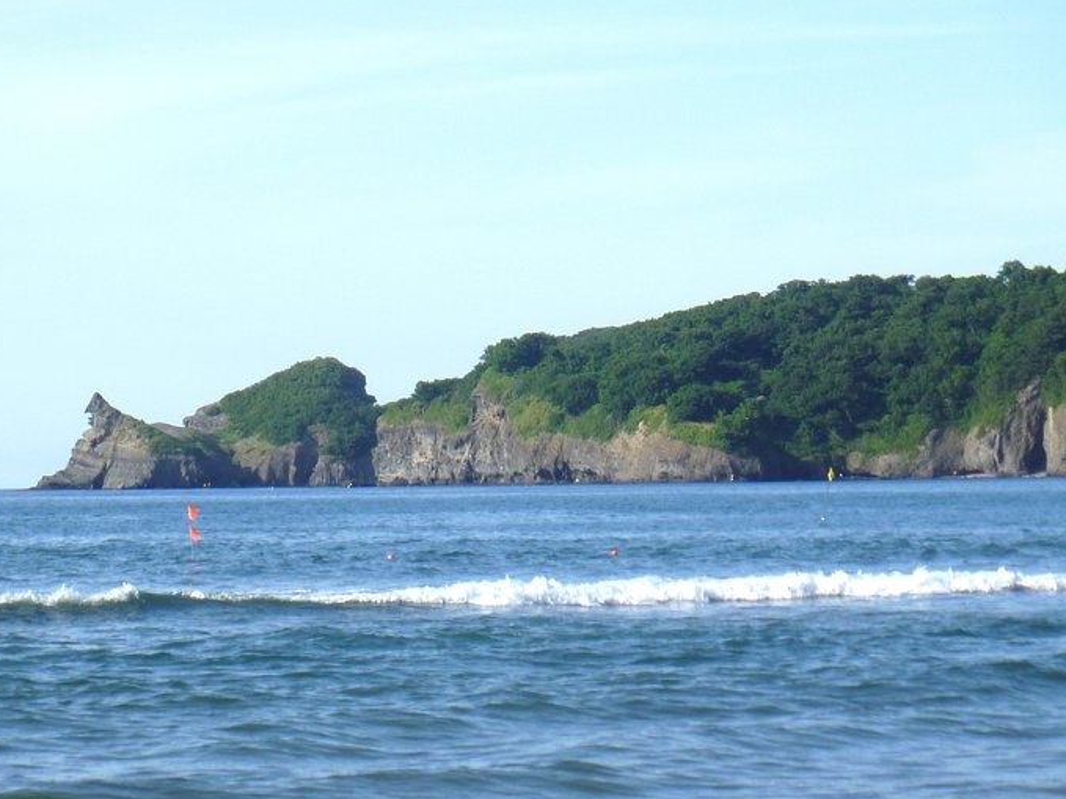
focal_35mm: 166
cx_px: 380
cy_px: 537
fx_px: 5111
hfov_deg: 11.9
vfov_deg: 8.9
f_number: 7.1
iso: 100
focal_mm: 19.5
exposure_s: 1/200
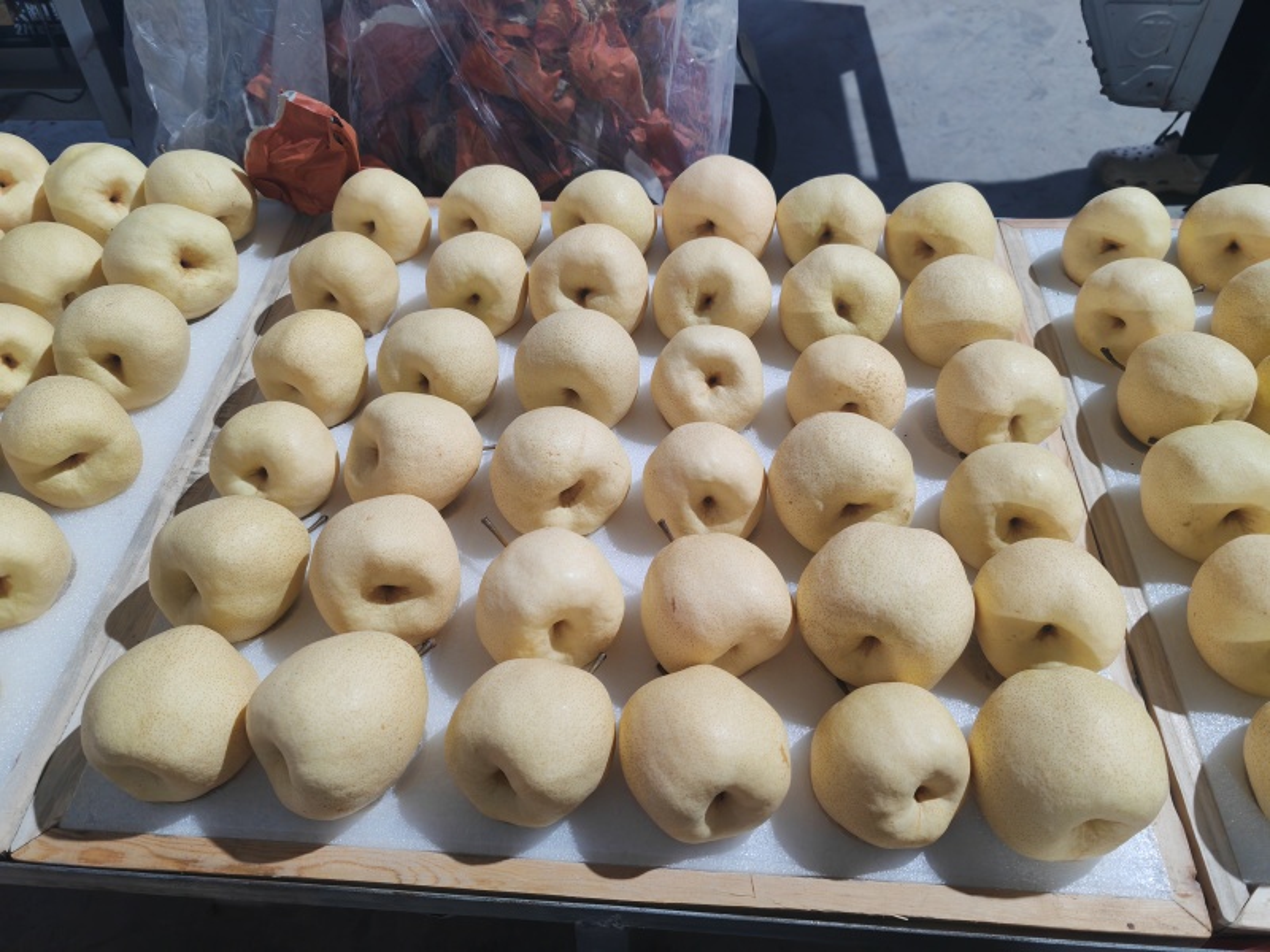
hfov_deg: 65.3
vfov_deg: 51.4
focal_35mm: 27
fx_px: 991
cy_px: 476
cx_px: 635
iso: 2000
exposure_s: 1/50
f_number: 1.9
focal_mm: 6.12
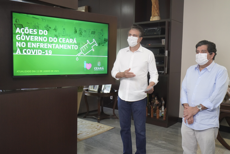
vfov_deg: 38.9
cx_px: 115
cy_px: 77
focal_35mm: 34
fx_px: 217
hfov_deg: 55.8
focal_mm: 34
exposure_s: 1/125
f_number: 5.6
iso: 4000
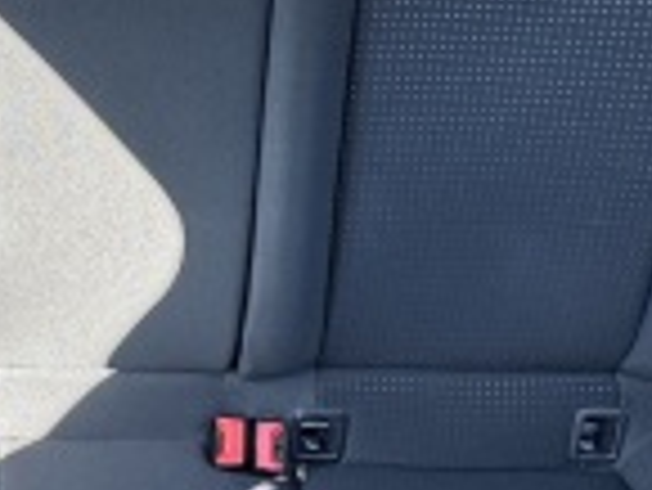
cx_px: 166
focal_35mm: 58
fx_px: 1093
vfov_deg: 25.2
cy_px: 180
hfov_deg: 32.6
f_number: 2.2
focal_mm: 2.22
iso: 125
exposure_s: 1/99
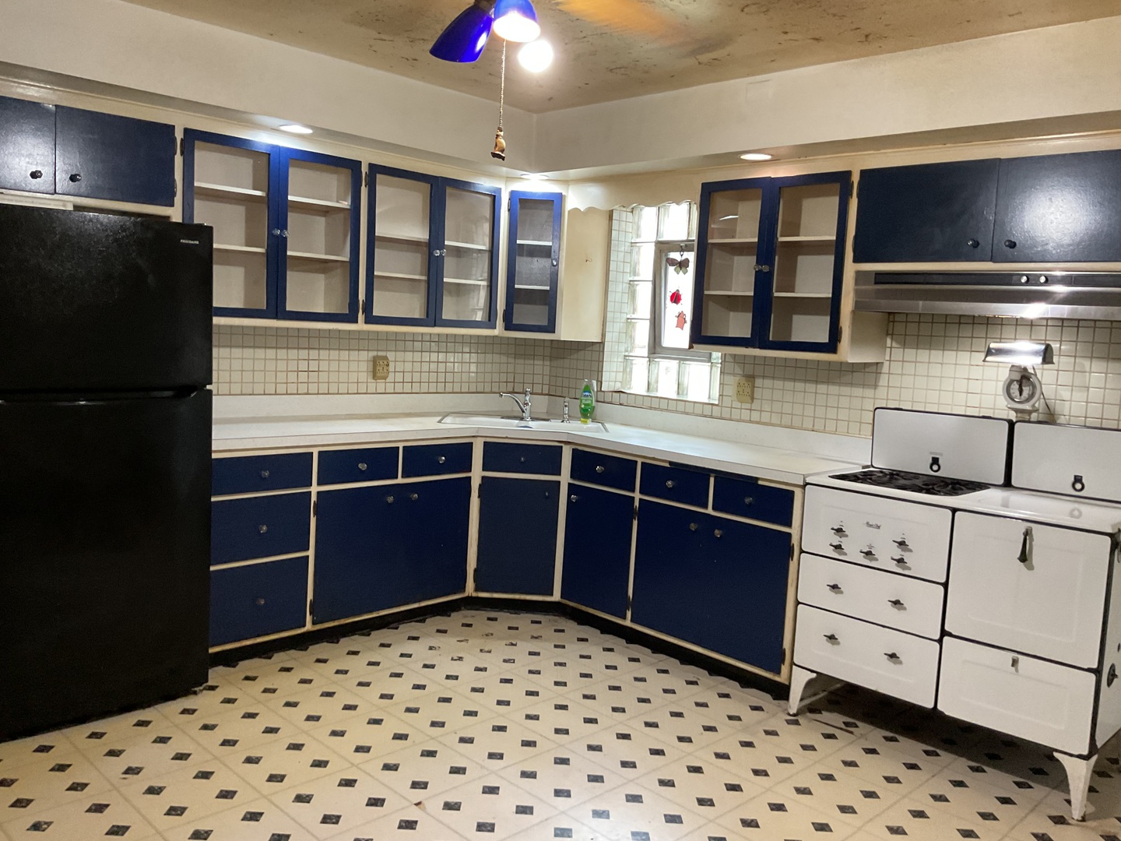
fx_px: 939
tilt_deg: -4.3
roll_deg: -4.4
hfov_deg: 61.7
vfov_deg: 48.2
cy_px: 420
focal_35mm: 29
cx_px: 560
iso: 200
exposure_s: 1/40
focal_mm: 3
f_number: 1.8
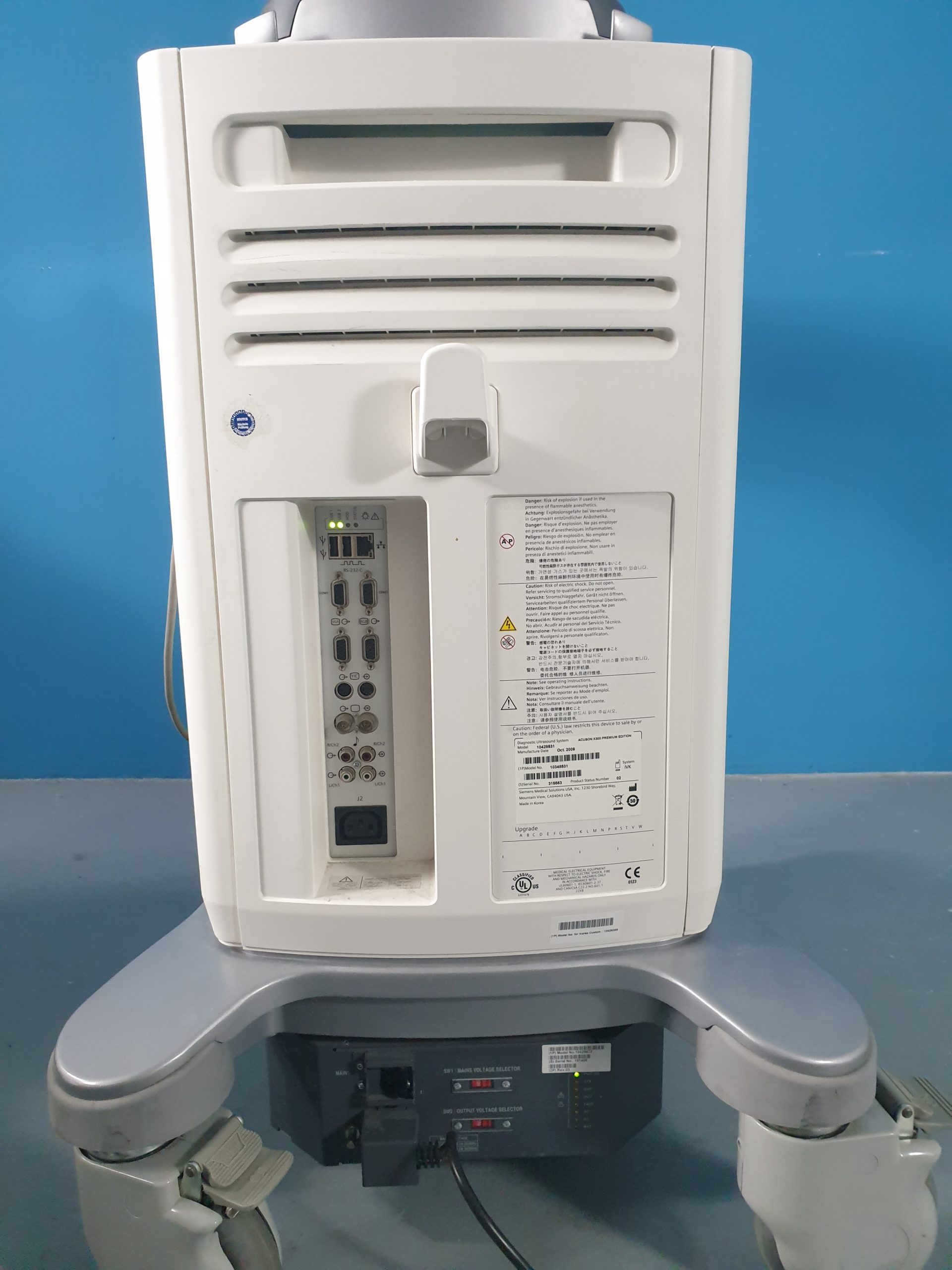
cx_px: 476
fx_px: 953
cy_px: 635
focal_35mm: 26
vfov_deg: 67.3
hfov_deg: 53.1
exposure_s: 1/50
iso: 400
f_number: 2.4
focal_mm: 4.3
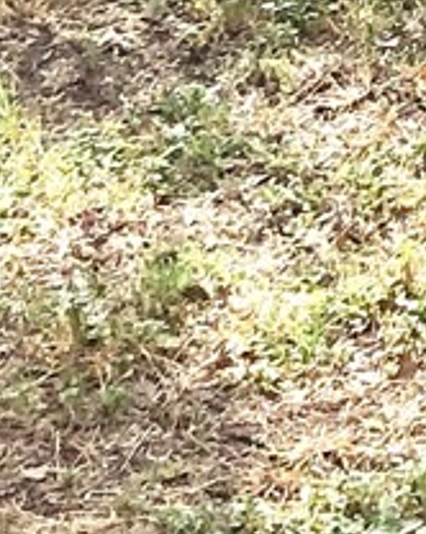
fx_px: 4246
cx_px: 1188
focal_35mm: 269
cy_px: -819
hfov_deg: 5.5
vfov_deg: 6.8
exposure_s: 1/1312
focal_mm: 4
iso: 20
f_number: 1.8
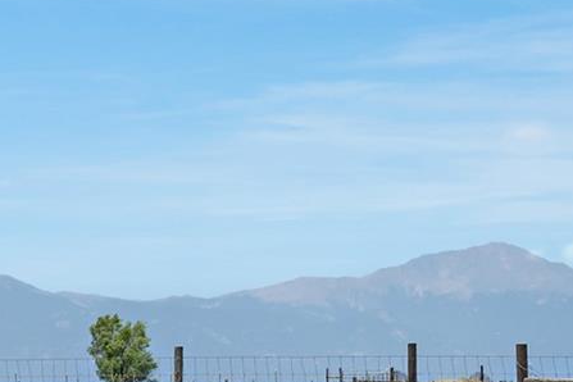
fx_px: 4329
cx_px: 400
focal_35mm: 272
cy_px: 345
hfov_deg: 7.6
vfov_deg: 5.0
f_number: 2.8
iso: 100
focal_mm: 75
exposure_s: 1/125
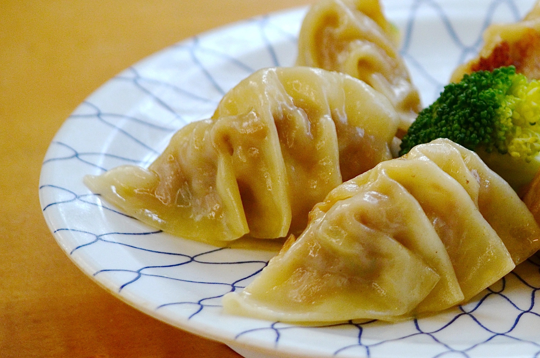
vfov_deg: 4.0
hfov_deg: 6.0
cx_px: 588
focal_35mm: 341
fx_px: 5105
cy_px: 187
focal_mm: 92
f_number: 5
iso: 500
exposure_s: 1/400
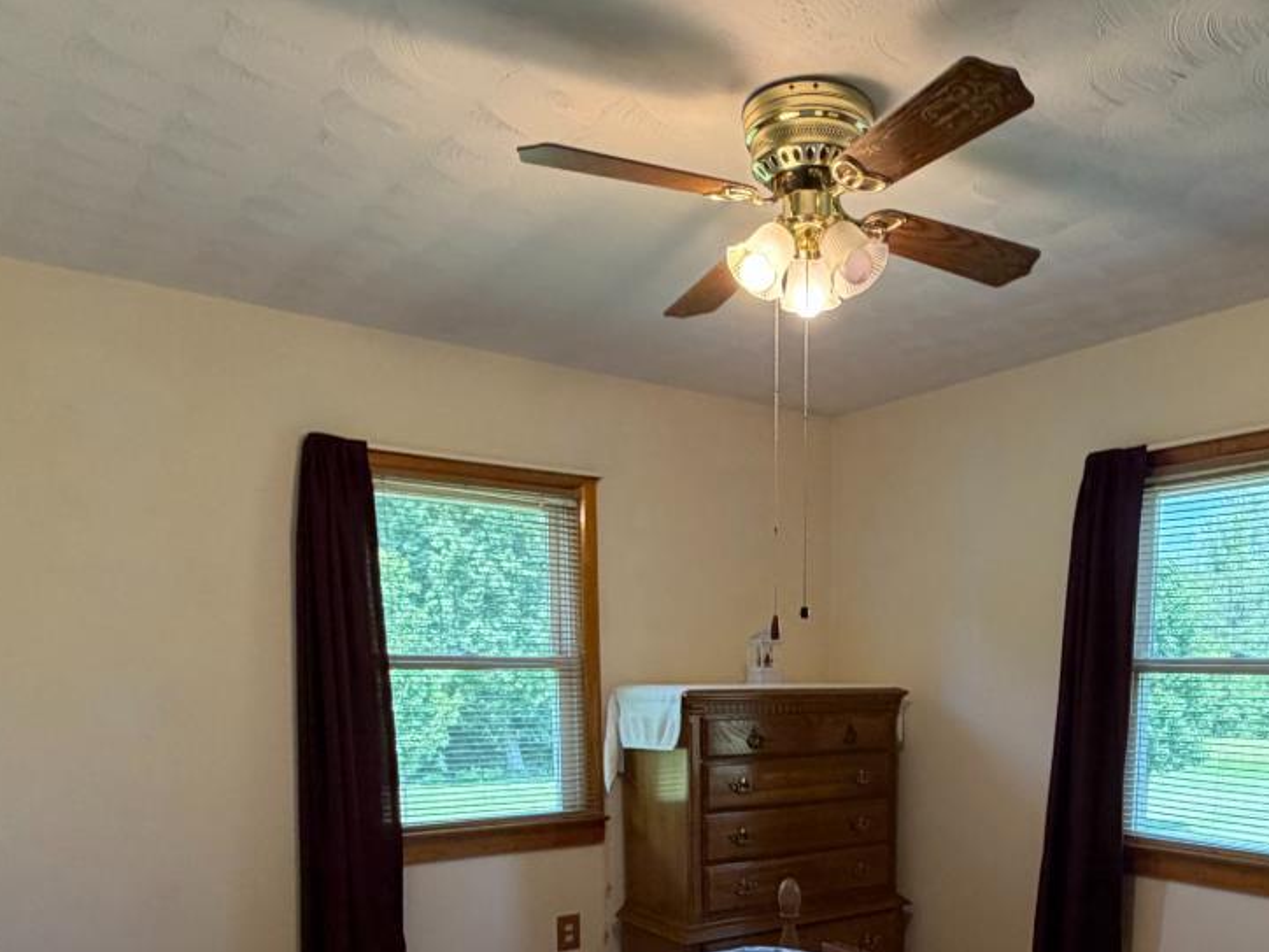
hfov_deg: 61.1
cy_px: 816
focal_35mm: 29
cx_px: 769
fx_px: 1063
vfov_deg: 44.8
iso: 320
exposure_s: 1/120
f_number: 2.2
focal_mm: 2.22
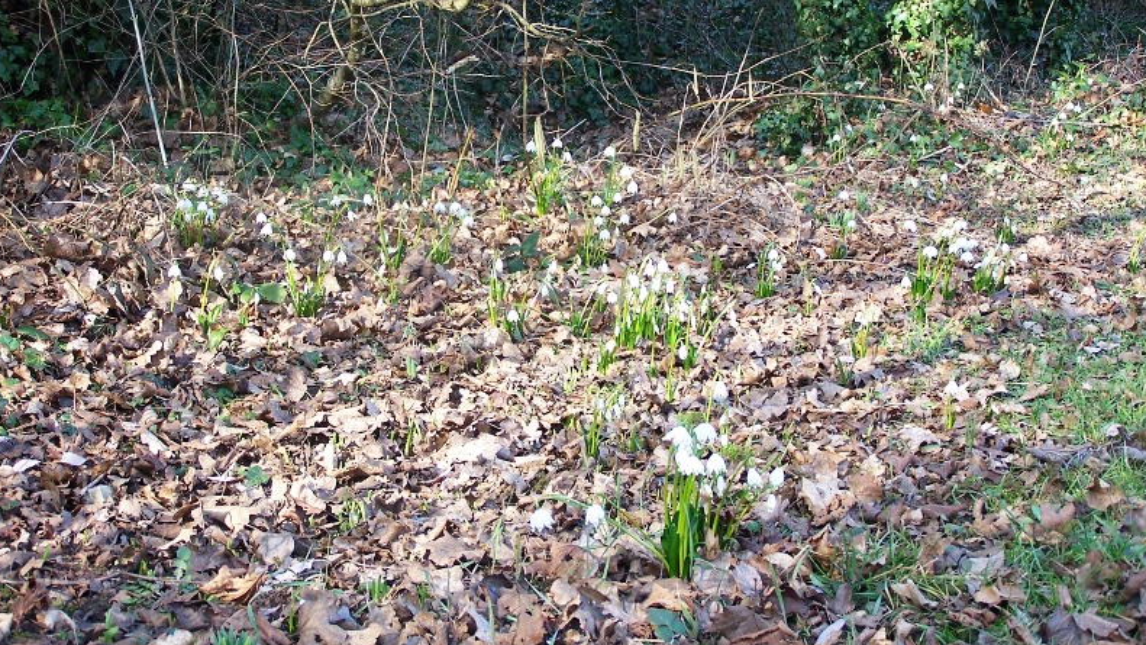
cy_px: 248
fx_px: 1975
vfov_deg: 18.5
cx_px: 569
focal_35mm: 65
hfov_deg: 32.4
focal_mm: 9.8
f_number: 3.2
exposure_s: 1/125
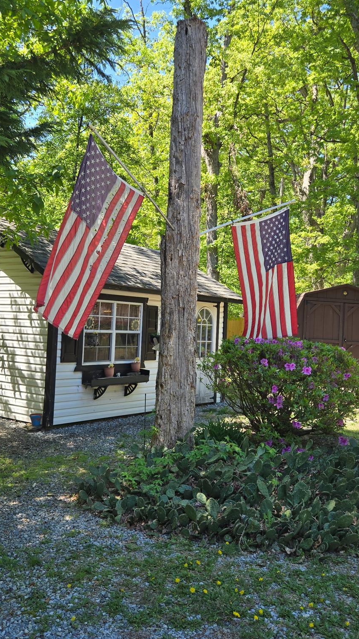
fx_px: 575
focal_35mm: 34
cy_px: 315
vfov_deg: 58.0
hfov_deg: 34.6
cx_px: 157
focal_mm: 5.4
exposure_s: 1/455
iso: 25
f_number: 1.8
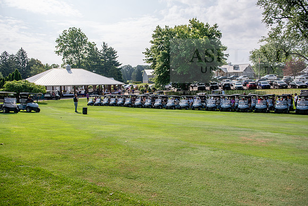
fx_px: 248
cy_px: 103
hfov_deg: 63.6
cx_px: 154
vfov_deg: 45.0
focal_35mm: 29
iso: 64
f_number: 4
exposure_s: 1/640
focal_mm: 29
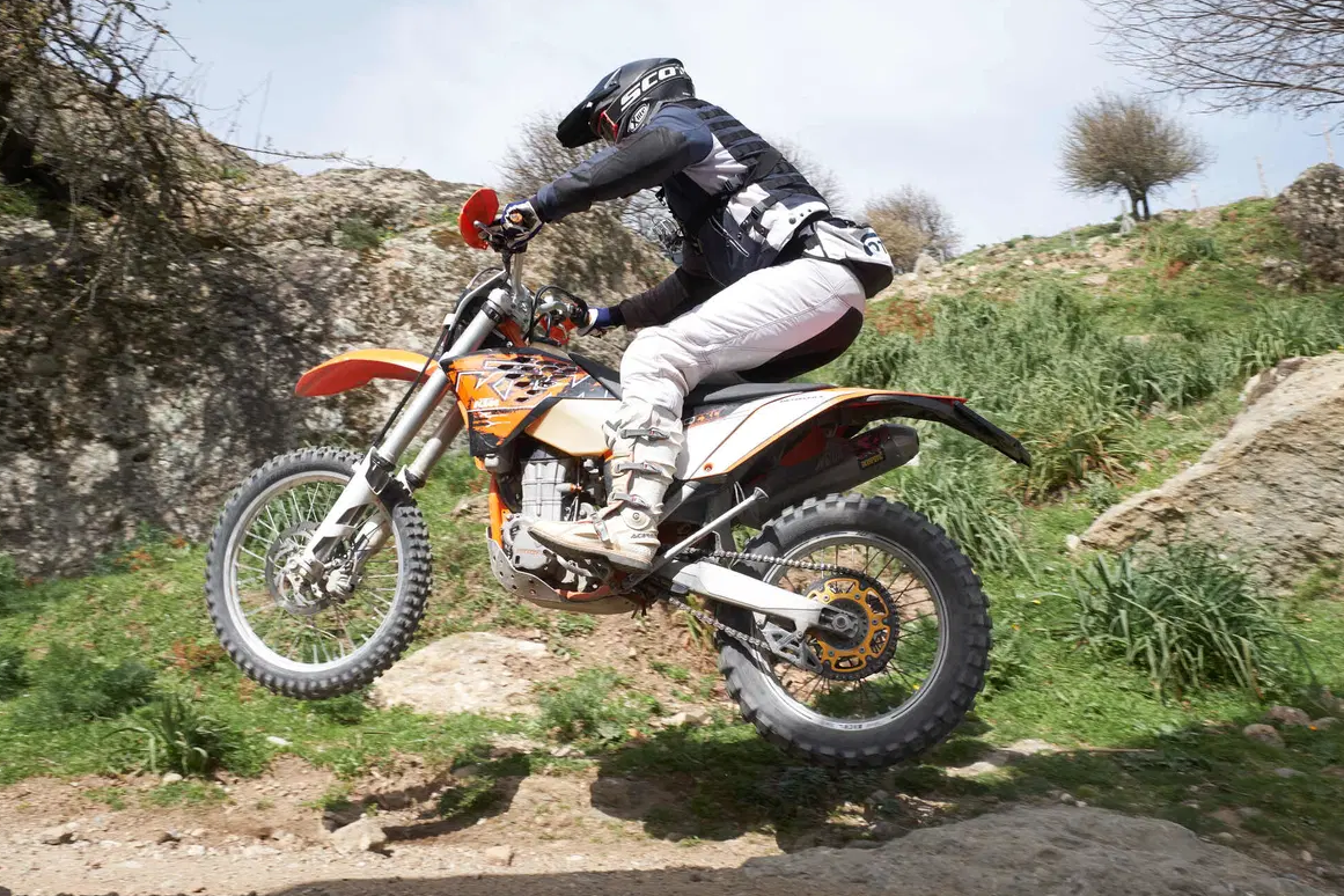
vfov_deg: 42.3
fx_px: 1157
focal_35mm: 31
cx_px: 682
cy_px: 438
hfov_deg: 60.3
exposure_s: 1/1250
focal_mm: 20
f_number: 6.4
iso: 640
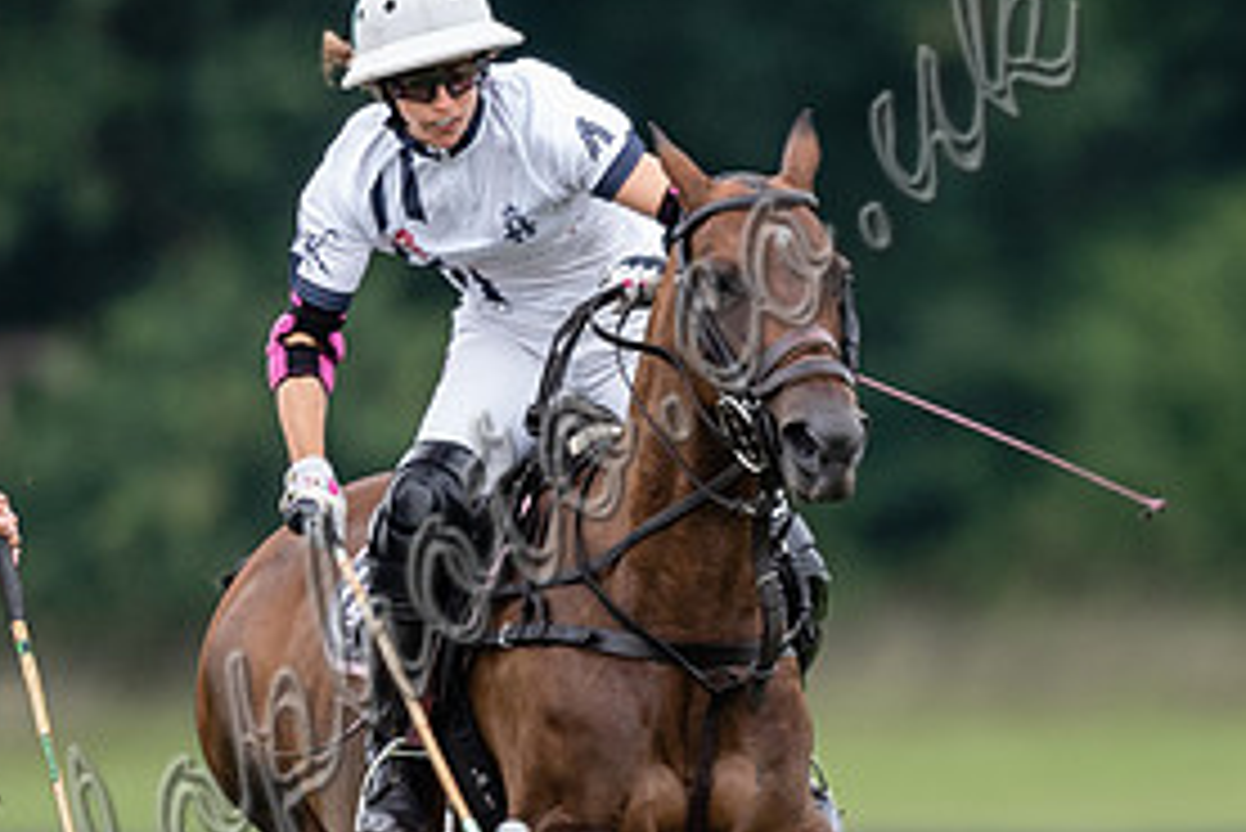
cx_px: 733
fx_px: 69705
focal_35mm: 2013
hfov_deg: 1.0
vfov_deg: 0.7
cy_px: 515
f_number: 4
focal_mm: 500
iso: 500
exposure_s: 1/500
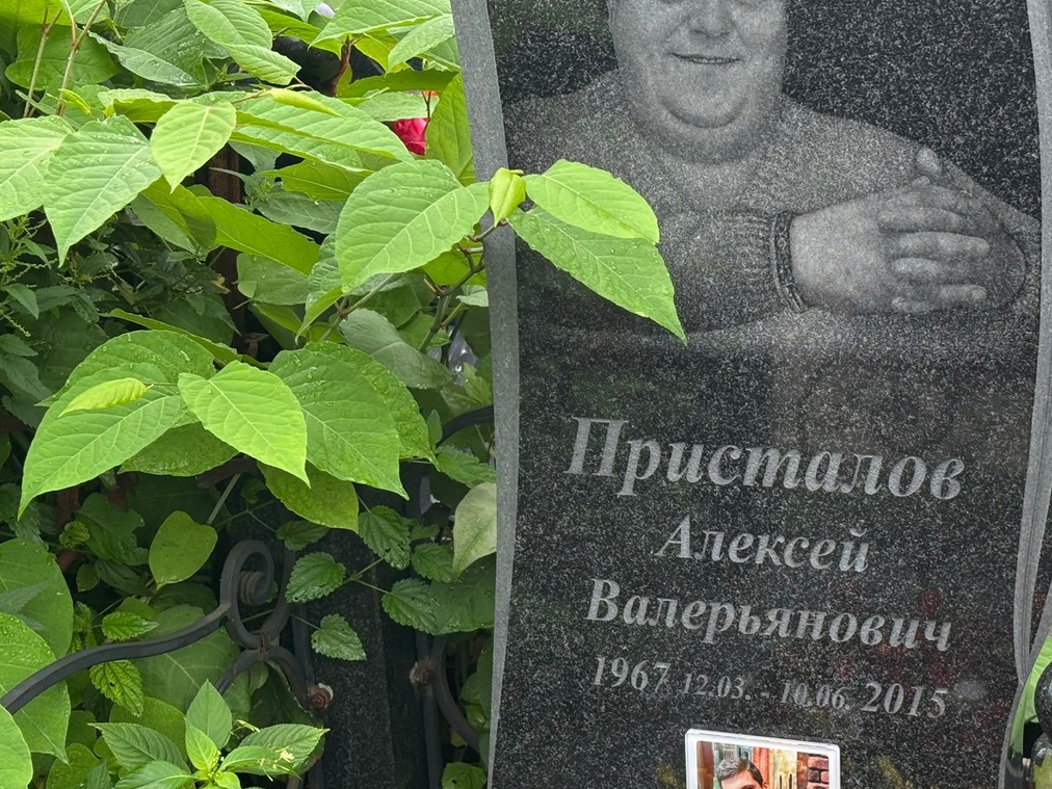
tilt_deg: -21.9
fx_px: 2249
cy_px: 525
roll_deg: -2.9
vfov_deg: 19.8
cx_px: 688
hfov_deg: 26.2
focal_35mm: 74
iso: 25
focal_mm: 5.96
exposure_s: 1/149
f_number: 1.6
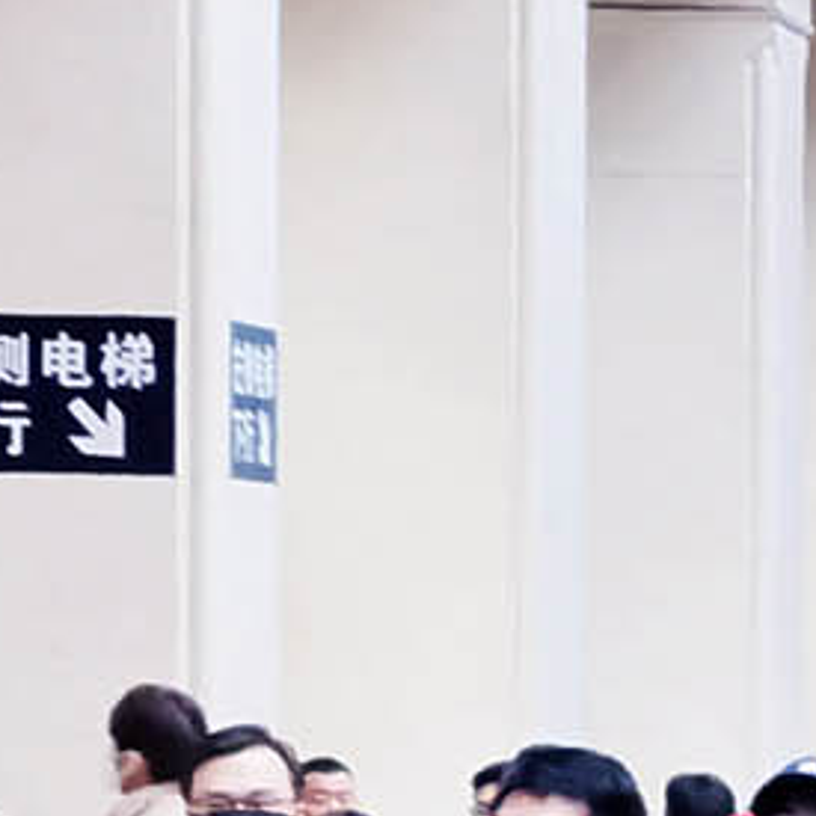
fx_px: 11095
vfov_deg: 4.2
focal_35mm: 416
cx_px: 1807
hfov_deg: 4.1
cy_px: 1365
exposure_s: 1/100
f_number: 2.4
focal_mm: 7.48
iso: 160
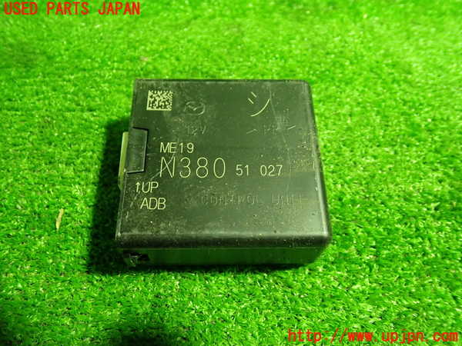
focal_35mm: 30
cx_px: 231
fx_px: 400
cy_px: 173
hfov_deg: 60.0
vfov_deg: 46.8
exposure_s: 1/30
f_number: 2.3
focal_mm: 5.4
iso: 640
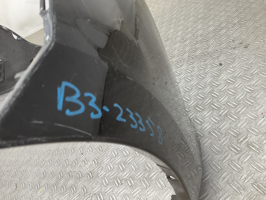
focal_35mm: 29
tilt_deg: -39.3
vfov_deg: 48.2
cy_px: 100
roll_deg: +35.7
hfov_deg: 61.7
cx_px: 133
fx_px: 223
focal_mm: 3
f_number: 1.8
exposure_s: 1/100
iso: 32
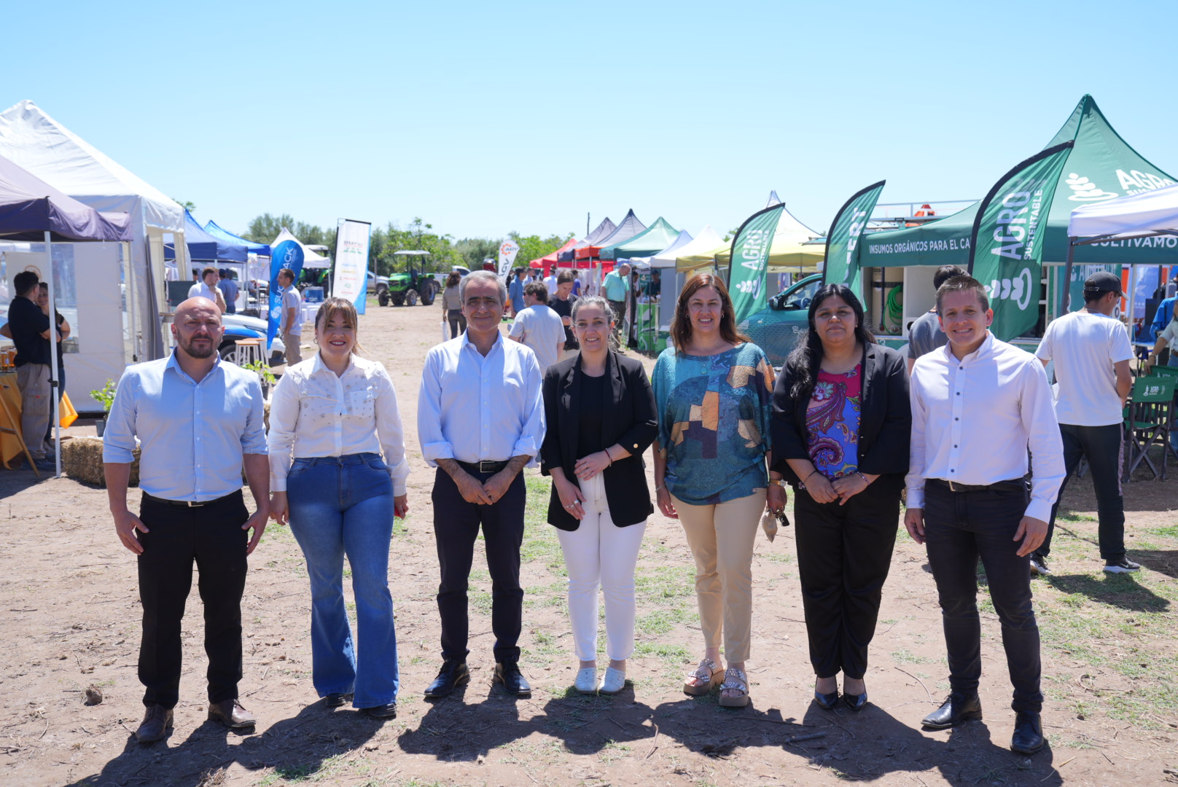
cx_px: 589
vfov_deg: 36.0
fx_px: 1212
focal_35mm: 37
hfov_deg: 51.9
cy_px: 394
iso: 100
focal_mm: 37
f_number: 4.5
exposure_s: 1/400
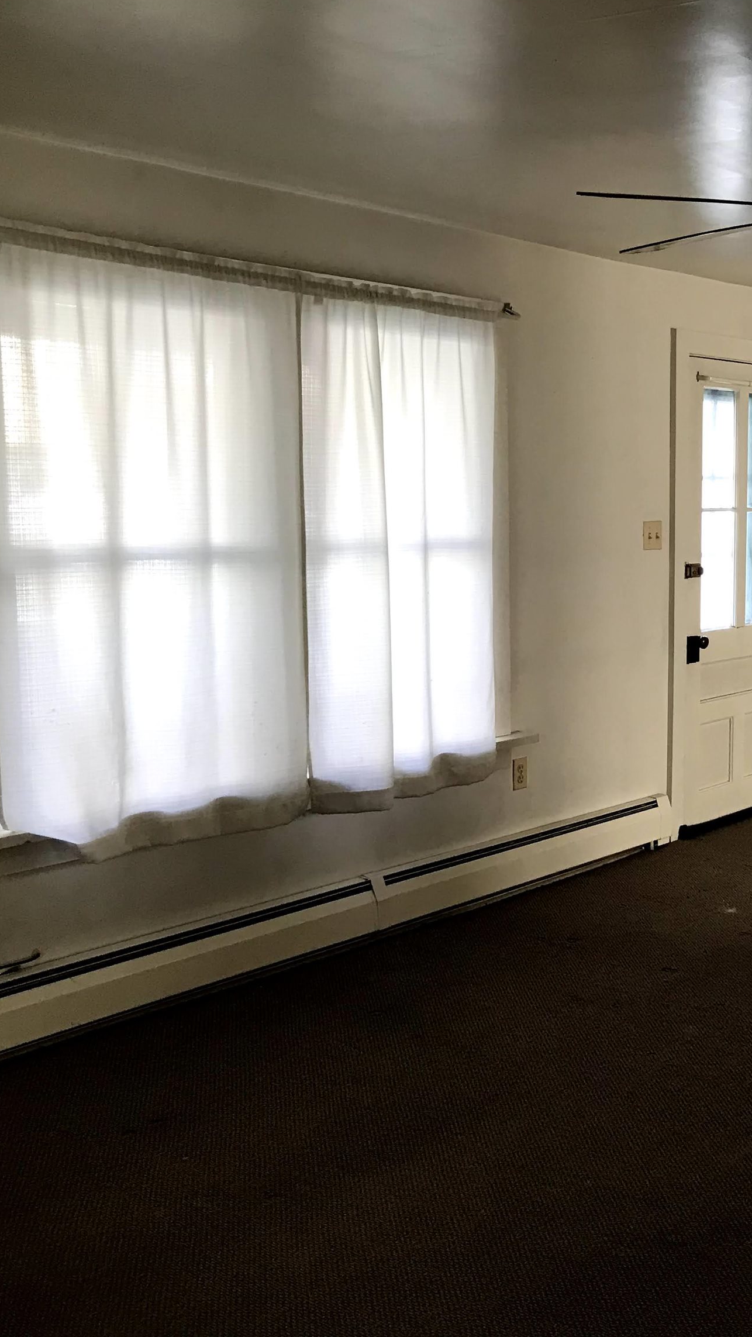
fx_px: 1453
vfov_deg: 49.4
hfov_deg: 26.9
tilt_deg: -7.4
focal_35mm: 41
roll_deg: -2.2
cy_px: 665
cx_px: 808
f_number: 1.8
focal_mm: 3.99
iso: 32
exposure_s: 1/20
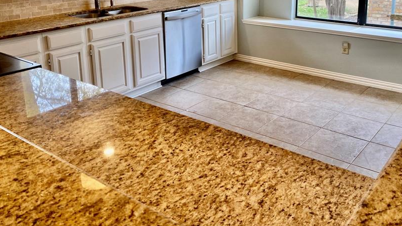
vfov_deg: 31.8
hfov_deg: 55.0
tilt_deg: -13.0
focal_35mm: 36
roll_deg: +0.0
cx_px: 236
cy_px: 38
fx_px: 384
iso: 64
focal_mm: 4.25
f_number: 1.8
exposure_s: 1/60
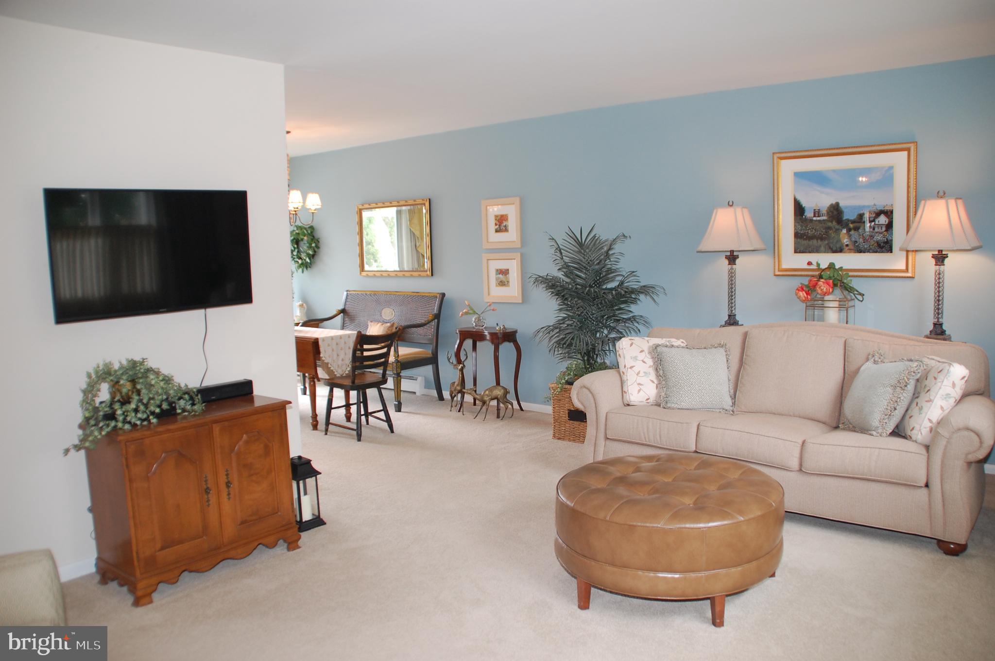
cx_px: 498
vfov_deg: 47.8
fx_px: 745
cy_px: 330
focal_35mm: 27
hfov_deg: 67.4
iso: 400
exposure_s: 1/60
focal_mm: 18
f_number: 4
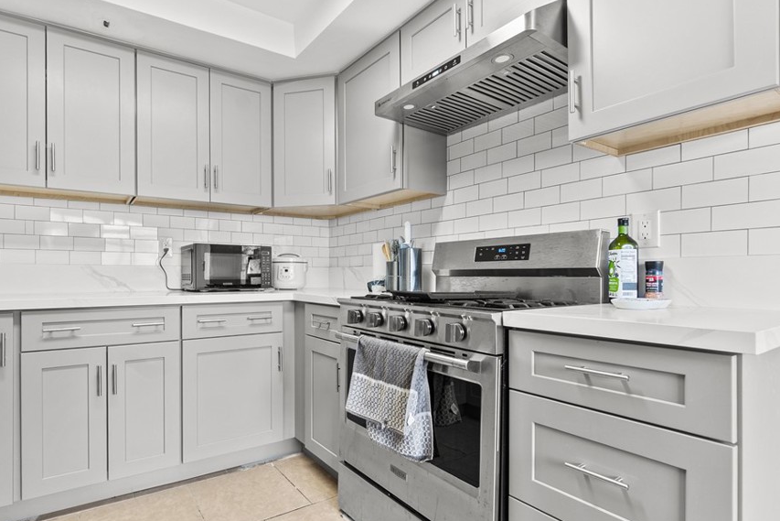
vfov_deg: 67.2
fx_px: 390
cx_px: 327
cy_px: 287
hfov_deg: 89.3
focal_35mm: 18
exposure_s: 1/1.25
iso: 400
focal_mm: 10
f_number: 8
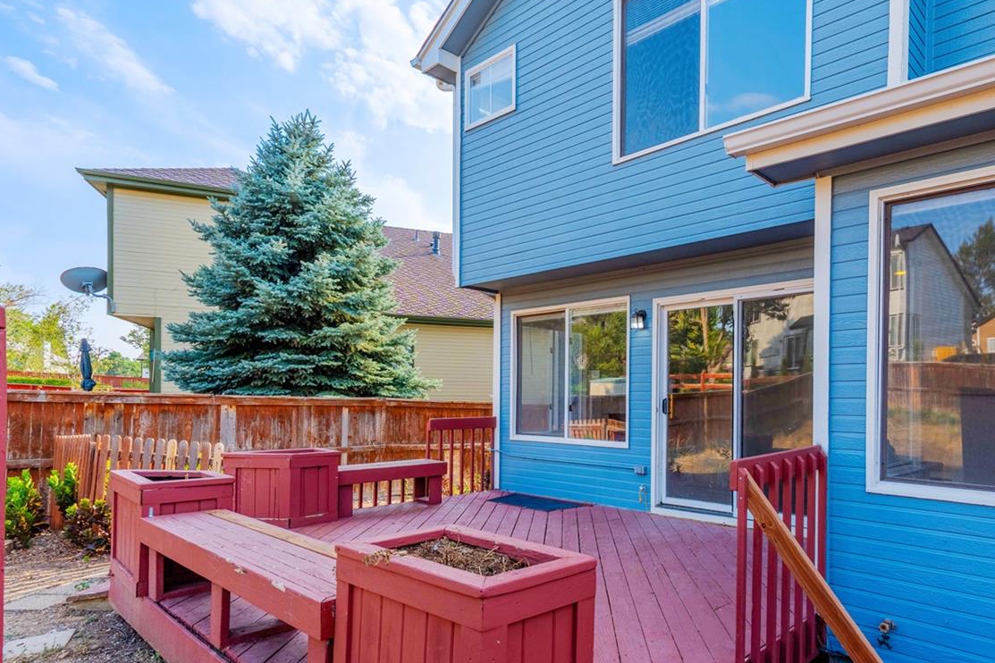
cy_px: 396
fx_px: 636
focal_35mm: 23
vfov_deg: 54.7
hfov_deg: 75.1
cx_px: 608
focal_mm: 16
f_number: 8
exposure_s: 1/1600
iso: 64
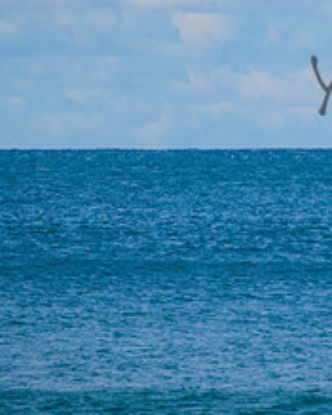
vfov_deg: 1.8
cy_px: 69
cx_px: 507
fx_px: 13422
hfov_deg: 1.4
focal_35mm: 1092
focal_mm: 430
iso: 2800
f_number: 64
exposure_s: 1/100
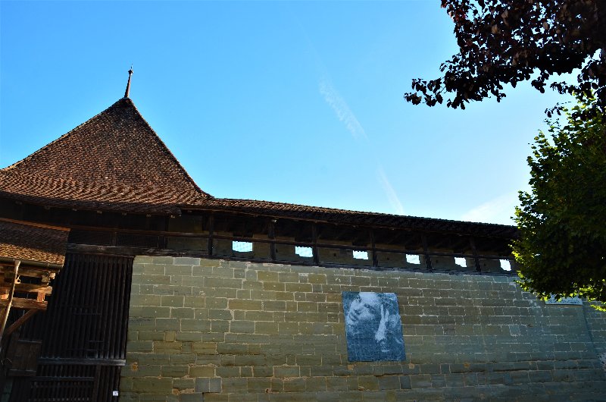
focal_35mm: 27
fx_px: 454
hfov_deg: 67.5
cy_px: 201
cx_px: 303
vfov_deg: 47.7
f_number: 9
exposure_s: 1/100
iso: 320
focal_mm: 18
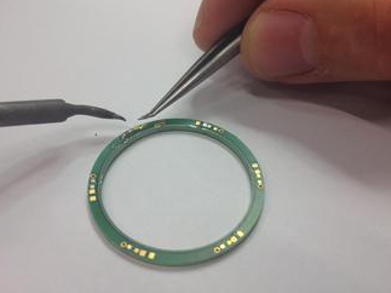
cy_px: 148
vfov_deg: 36.8
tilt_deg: -49.3
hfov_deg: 47.9
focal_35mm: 39
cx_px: 206
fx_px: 440
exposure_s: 1/50
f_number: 2.4
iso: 50
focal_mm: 4.28
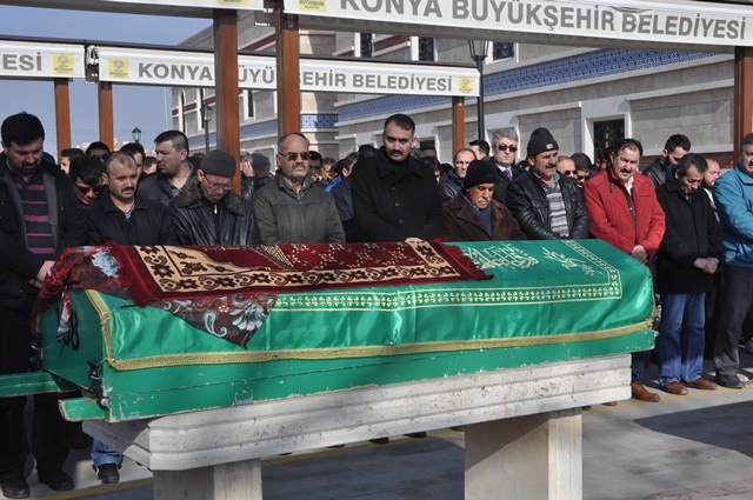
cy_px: 250
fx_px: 1191
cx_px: 376
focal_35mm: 57
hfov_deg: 35.1
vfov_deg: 23.7
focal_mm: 38
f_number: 10
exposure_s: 1/400
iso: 200
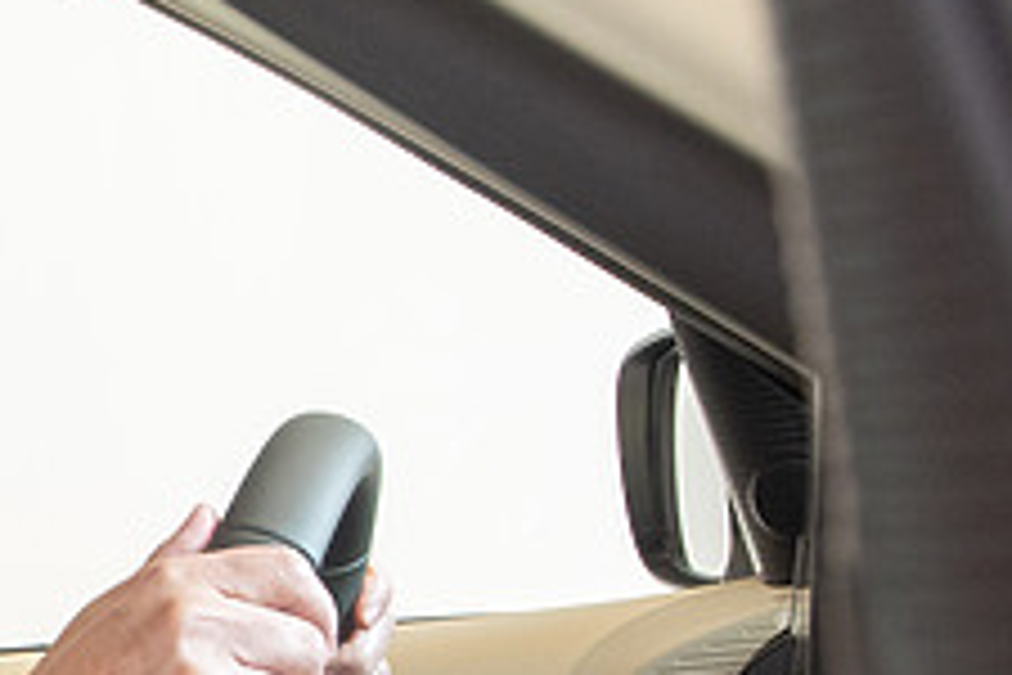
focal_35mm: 132
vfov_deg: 10.3
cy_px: 677
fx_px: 3710
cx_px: -567
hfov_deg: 14.4
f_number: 4
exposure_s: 1/40
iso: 1600
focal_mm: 38
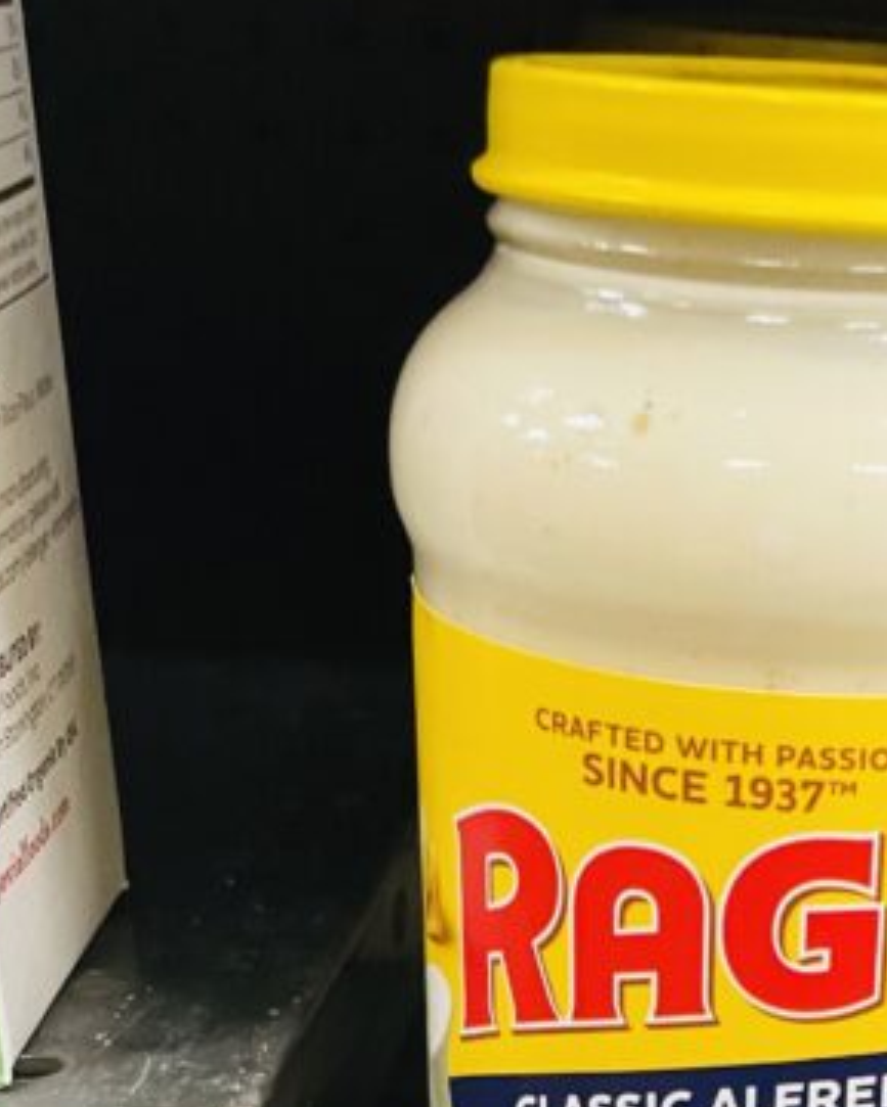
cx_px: 844
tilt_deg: -30.8
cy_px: 1395
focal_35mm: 72
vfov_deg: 23.6
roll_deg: -1.9
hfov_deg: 20.7
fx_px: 2362
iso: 250
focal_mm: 4.2
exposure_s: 1/60
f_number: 1.6
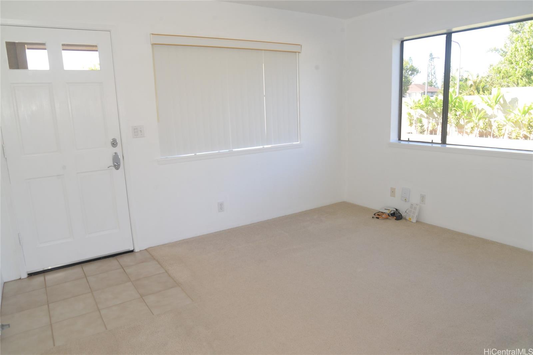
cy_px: 178
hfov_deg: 73.7
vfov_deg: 53.1
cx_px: 266
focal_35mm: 24
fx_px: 355
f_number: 7.1
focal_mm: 24
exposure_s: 1/125
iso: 640
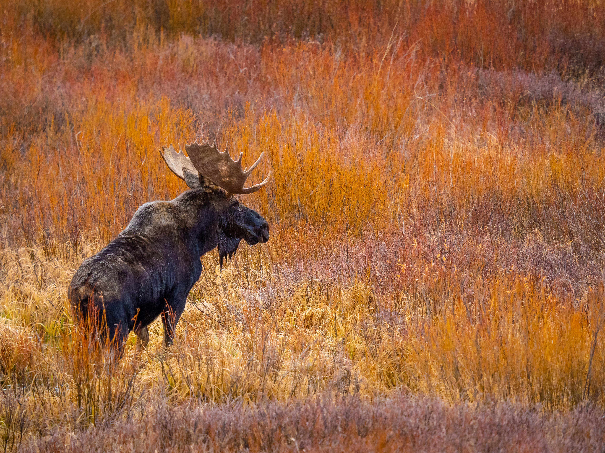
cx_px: 302
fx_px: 7358
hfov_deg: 4.7
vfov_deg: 3.5
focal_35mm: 421
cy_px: 226
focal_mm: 210
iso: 640
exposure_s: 1/250
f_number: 4
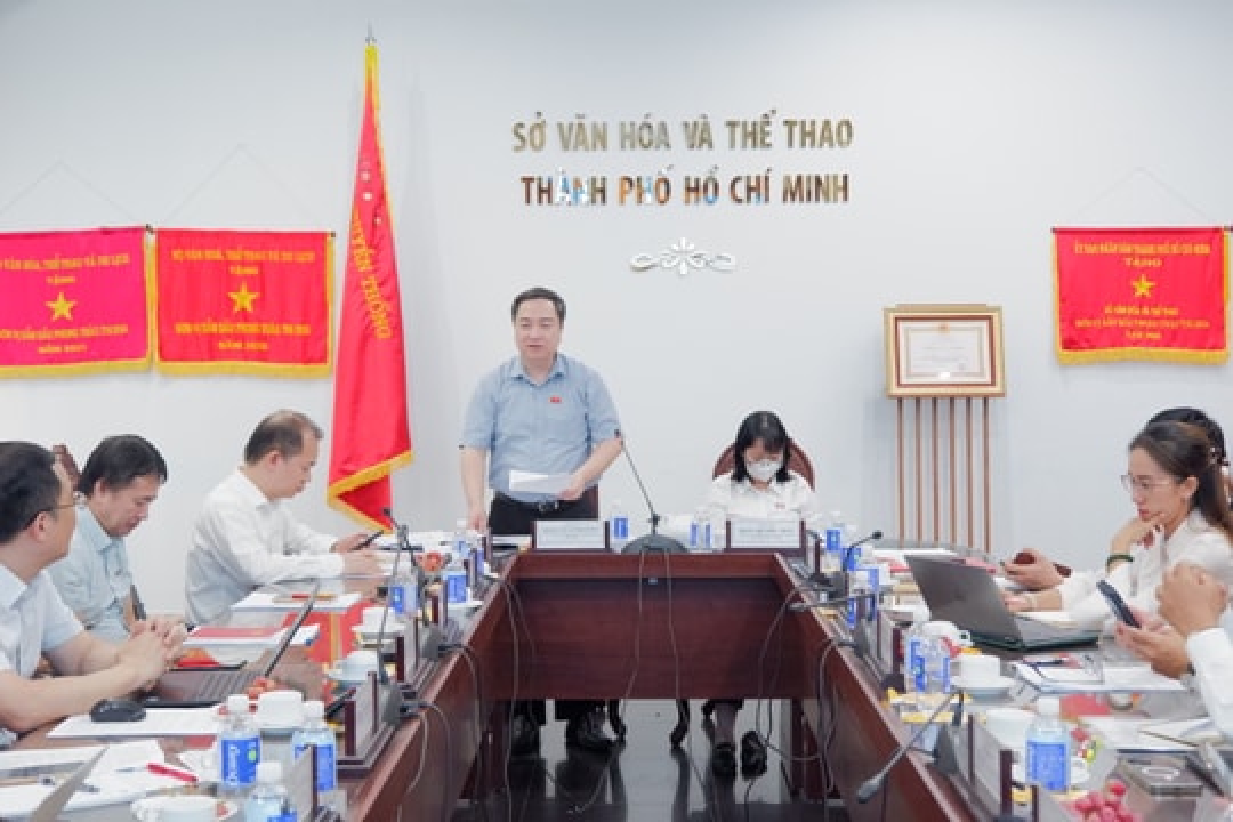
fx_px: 1541
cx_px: 616
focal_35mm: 45
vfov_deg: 29.9
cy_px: 411
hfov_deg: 43.6
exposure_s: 1/80
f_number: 4
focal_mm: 30.8
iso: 3200
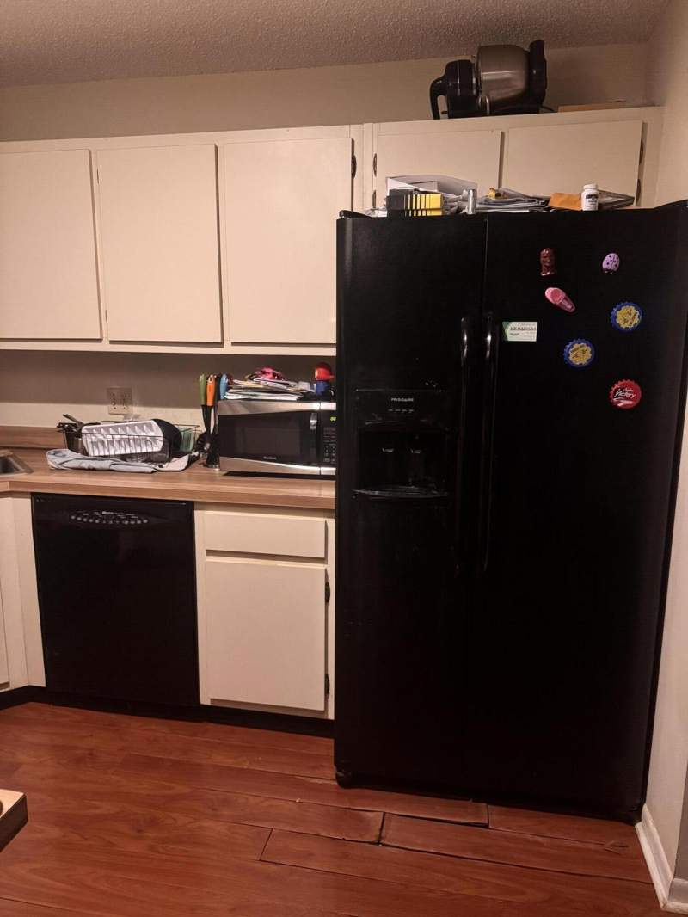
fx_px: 636
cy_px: 458
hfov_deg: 56.8
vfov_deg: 71.6
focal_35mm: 24
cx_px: 344
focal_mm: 6.76
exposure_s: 1/39
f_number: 1.78
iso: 1000
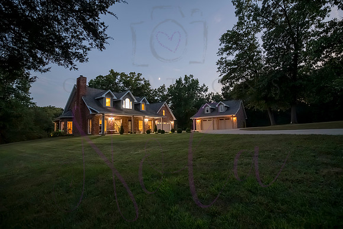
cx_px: 175
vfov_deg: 78.4
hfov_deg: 101.4
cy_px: 117
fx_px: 140
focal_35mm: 15
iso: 5000
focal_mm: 14
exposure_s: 1/40
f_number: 2.8
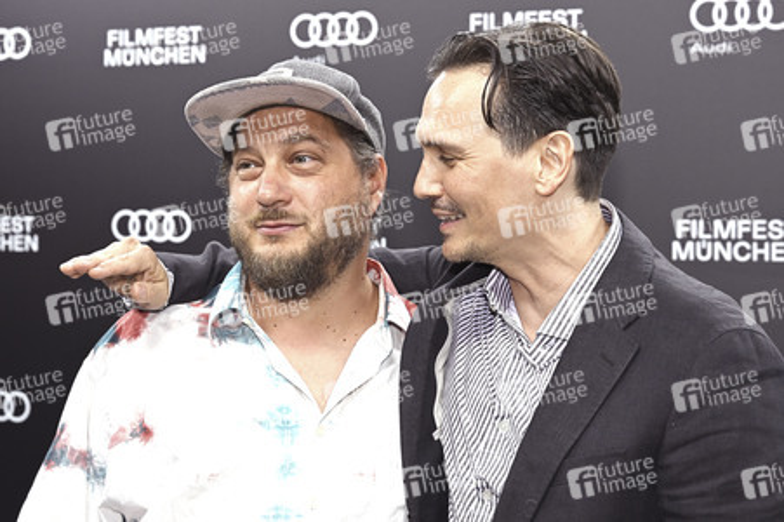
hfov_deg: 31.9
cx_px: 392
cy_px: 261
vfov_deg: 21.5
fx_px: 1371
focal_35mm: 63
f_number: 6.3
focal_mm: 63
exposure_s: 1/200
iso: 800
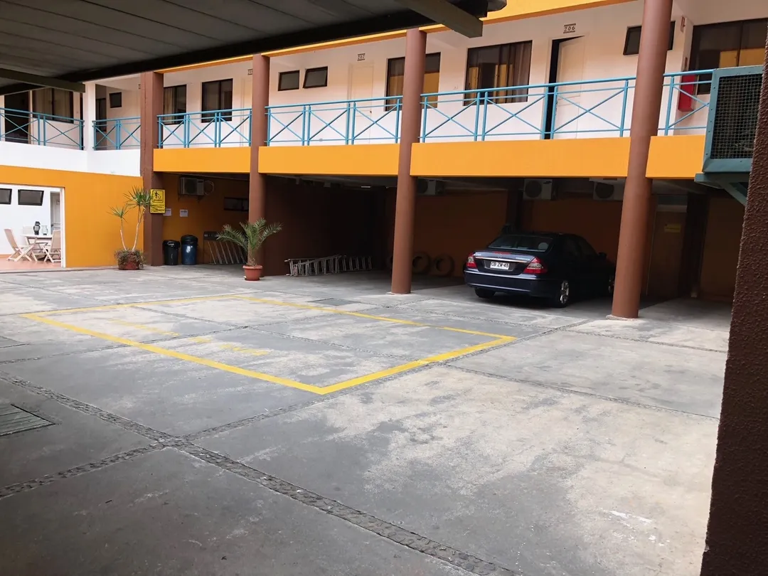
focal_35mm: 28
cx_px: 384
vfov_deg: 49.7
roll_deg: -3.6
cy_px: 288
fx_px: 621
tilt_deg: -5.8
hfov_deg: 63.4
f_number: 1.8
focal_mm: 3.99
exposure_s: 1/282
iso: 20
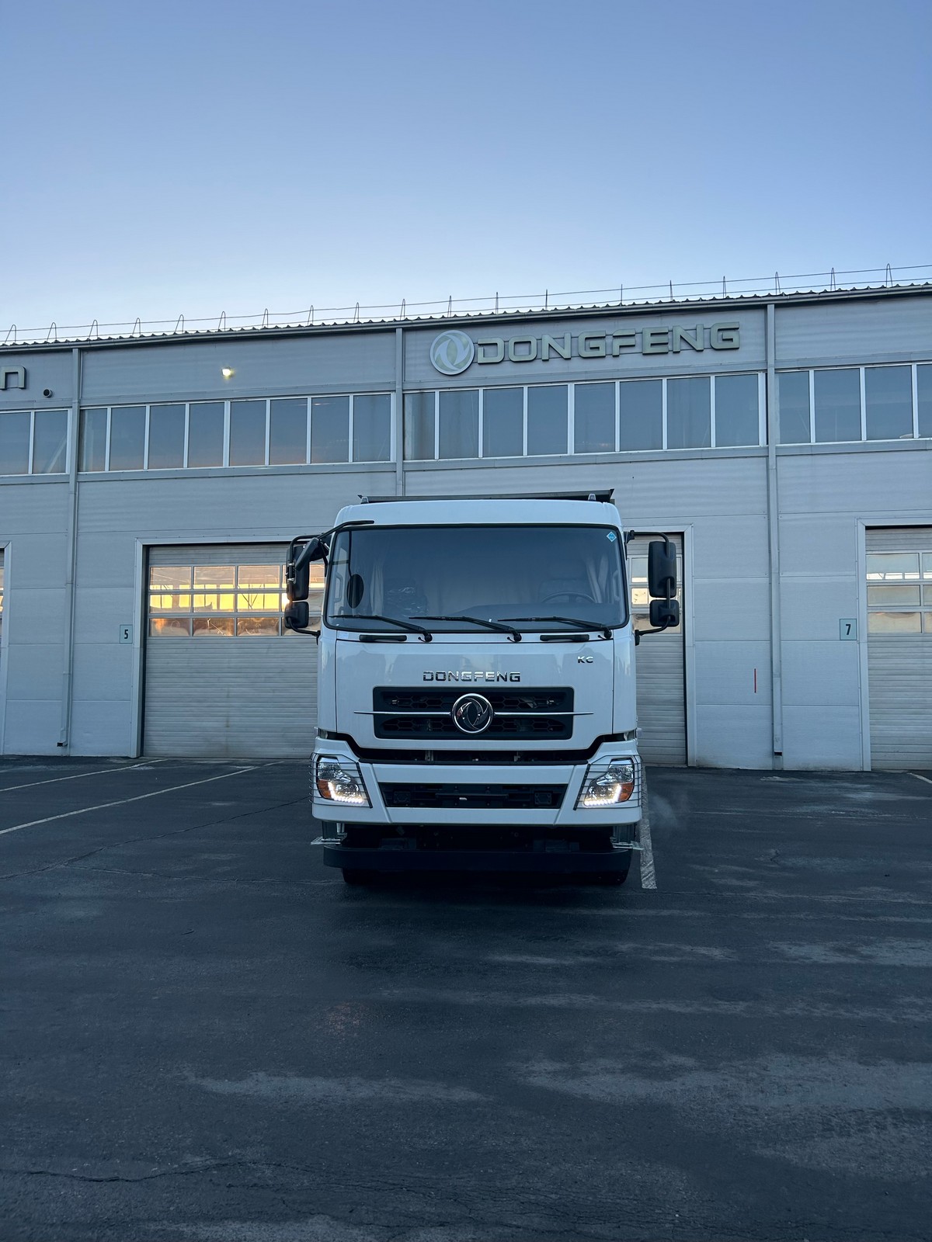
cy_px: 621
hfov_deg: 53.1
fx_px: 933
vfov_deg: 67.3
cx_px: 466
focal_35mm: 26
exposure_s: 1/436
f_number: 1.5
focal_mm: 5.7
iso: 50
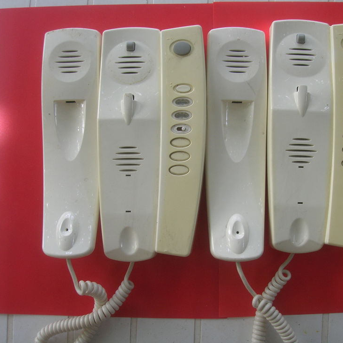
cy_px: 171
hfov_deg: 40.7
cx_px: 213
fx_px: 460
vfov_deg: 40.9
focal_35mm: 41
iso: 50
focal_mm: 5.7
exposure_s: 1/33.6
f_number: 4.9
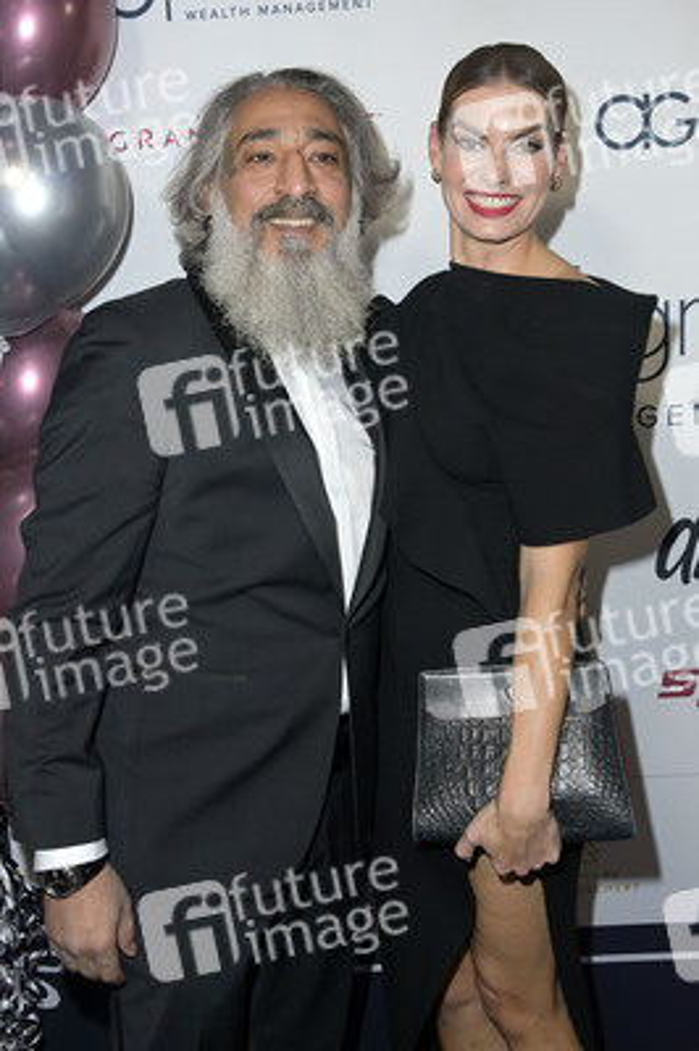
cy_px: 526
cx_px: 350
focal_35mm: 35
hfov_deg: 37.8
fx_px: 1021
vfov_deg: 54.5
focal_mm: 35
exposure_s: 1/250
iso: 640
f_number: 5.6
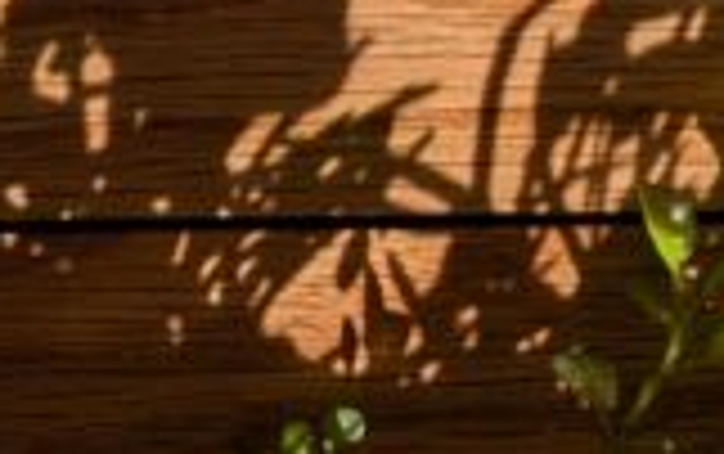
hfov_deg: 12.9
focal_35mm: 162
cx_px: 337
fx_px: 3200
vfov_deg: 8.1
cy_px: 40
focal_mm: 4.53
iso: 30
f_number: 1.7
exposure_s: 1/894
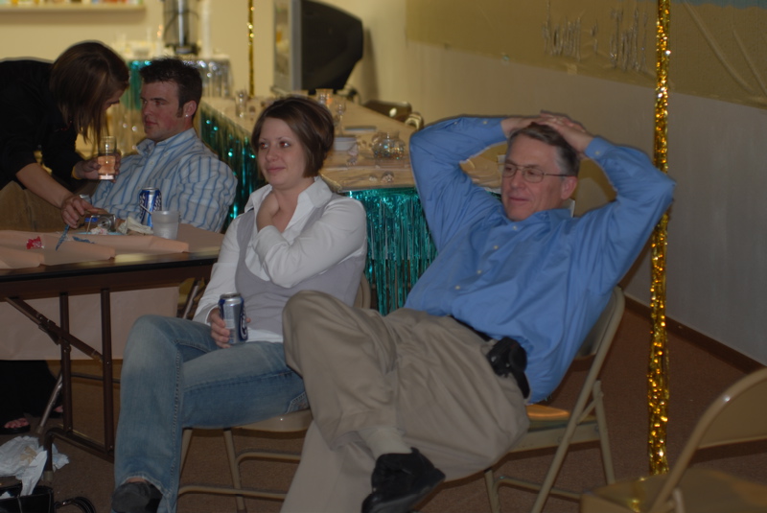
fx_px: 2239
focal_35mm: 105
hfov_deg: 19.4
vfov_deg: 13.1
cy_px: 256
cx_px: 384
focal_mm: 70
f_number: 2.8
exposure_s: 1/8
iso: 100
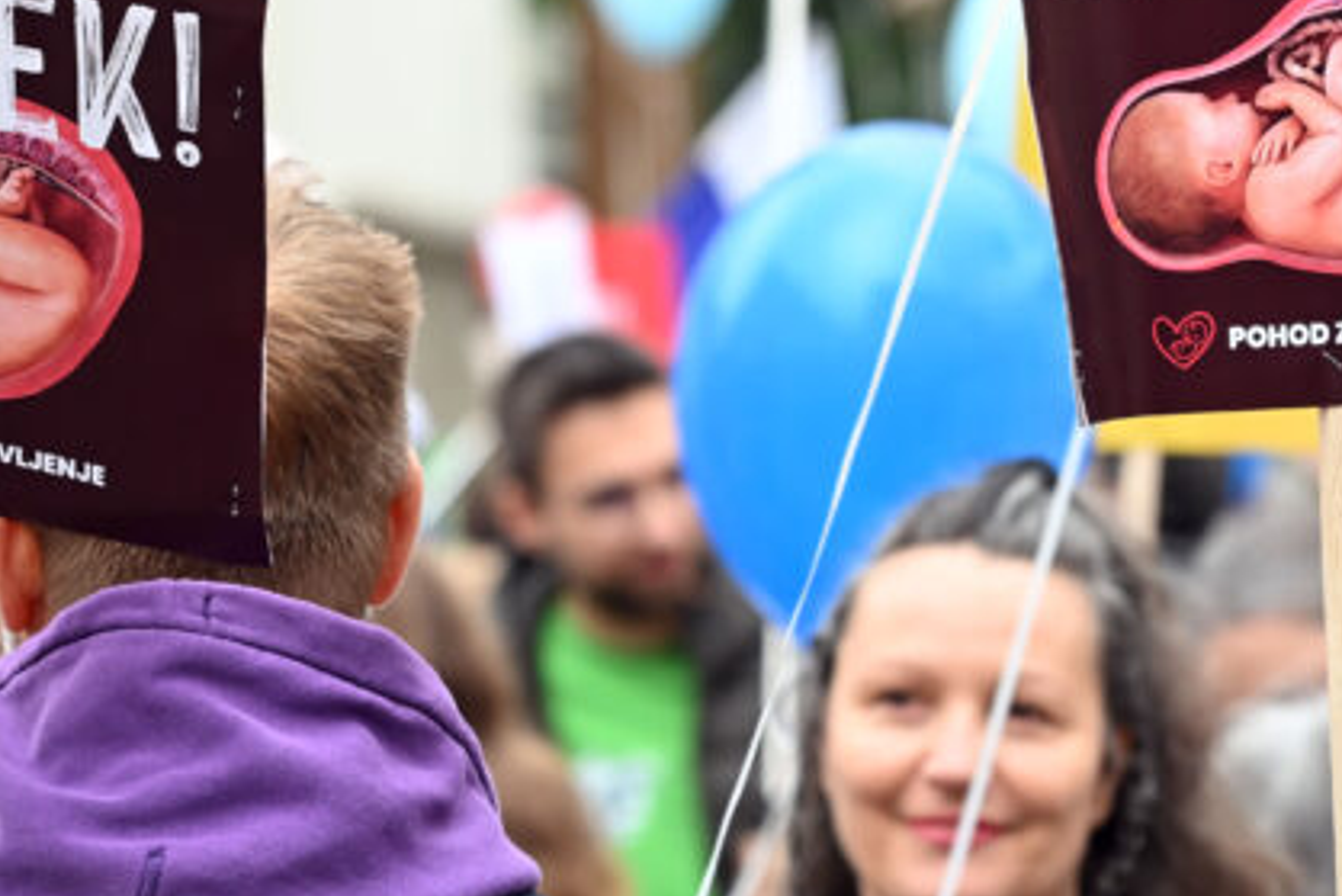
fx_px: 9509
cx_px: 459
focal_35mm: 255
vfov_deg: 5.4
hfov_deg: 8.1
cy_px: 21
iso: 800
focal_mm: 104
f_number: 4
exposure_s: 1/400
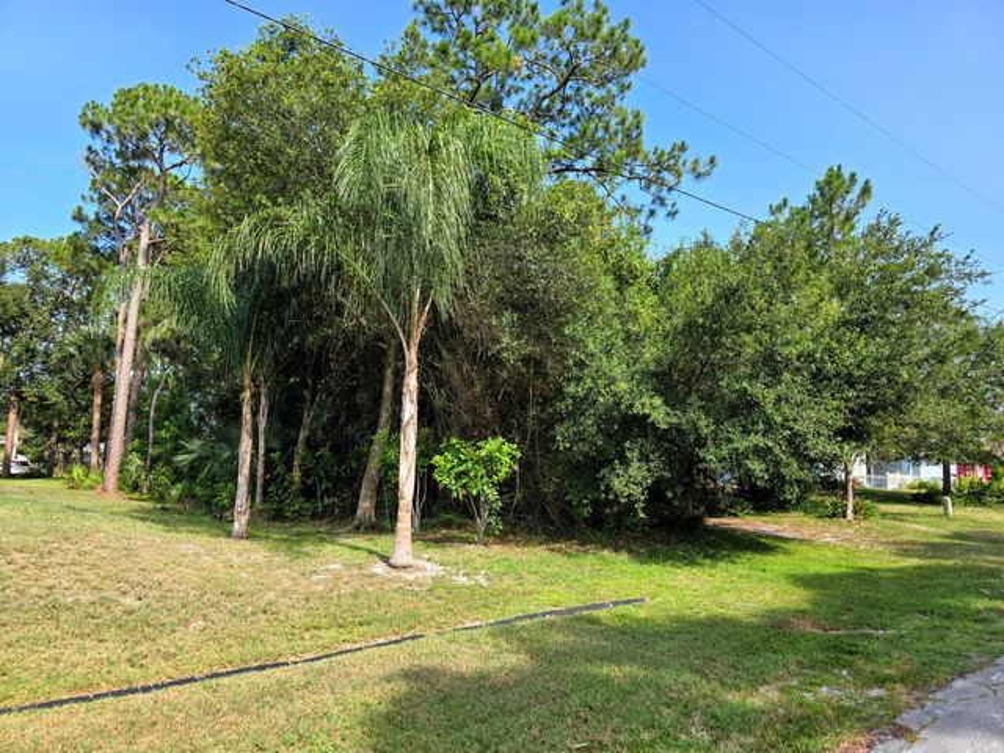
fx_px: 667
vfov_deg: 58.9
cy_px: 376
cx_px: 502
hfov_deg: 73.9
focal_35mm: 23
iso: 80
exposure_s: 1/2463
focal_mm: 6.3
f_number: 1.7
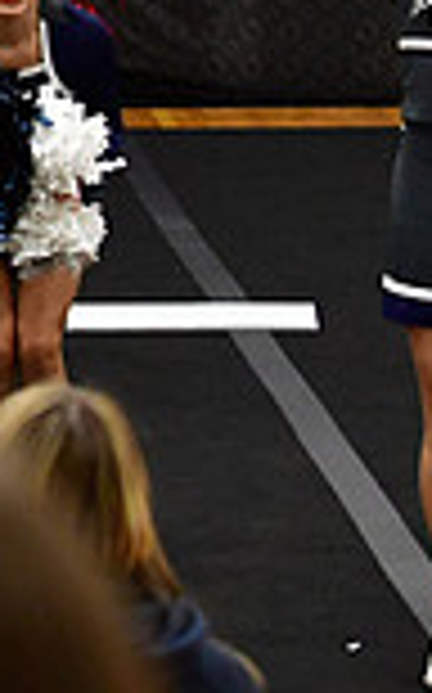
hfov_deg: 3.2
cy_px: -128
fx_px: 7625
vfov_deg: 5.2
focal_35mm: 404
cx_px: -832
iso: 4000
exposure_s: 1/500
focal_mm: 70
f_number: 4
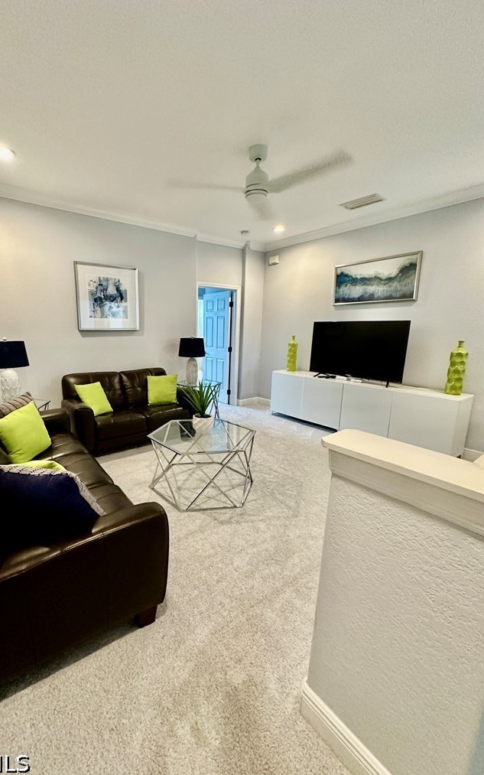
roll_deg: -1.2
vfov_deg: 101.5
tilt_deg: -9.1
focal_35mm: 15
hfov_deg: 74.0
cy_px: 389
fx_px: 317
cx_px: 196
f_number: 2.2
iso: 320
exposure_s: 1/60
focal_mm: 2.22
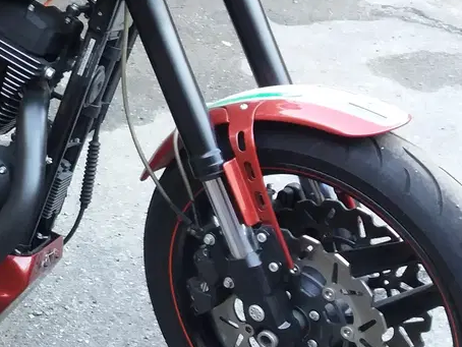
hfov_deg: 24.6
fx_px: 988
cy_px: 92
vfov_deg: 19.8
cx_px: -42
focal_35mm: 74
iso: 160
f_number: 1.9
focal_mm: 3.7
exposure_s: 1/20
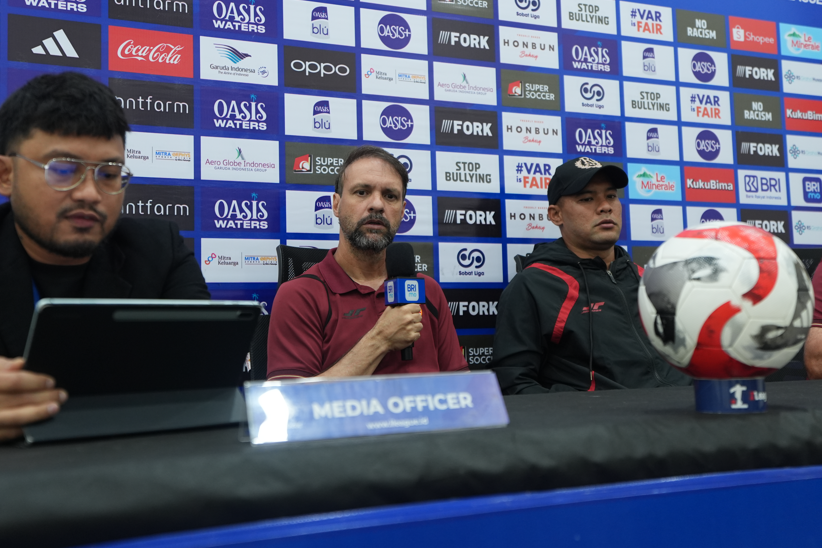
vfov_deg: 33.4
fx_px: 913
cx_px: 403
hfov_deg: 48.5
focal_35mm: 40
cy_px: 246
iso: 1000
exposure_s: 1/100
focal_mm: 35
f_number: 2.8
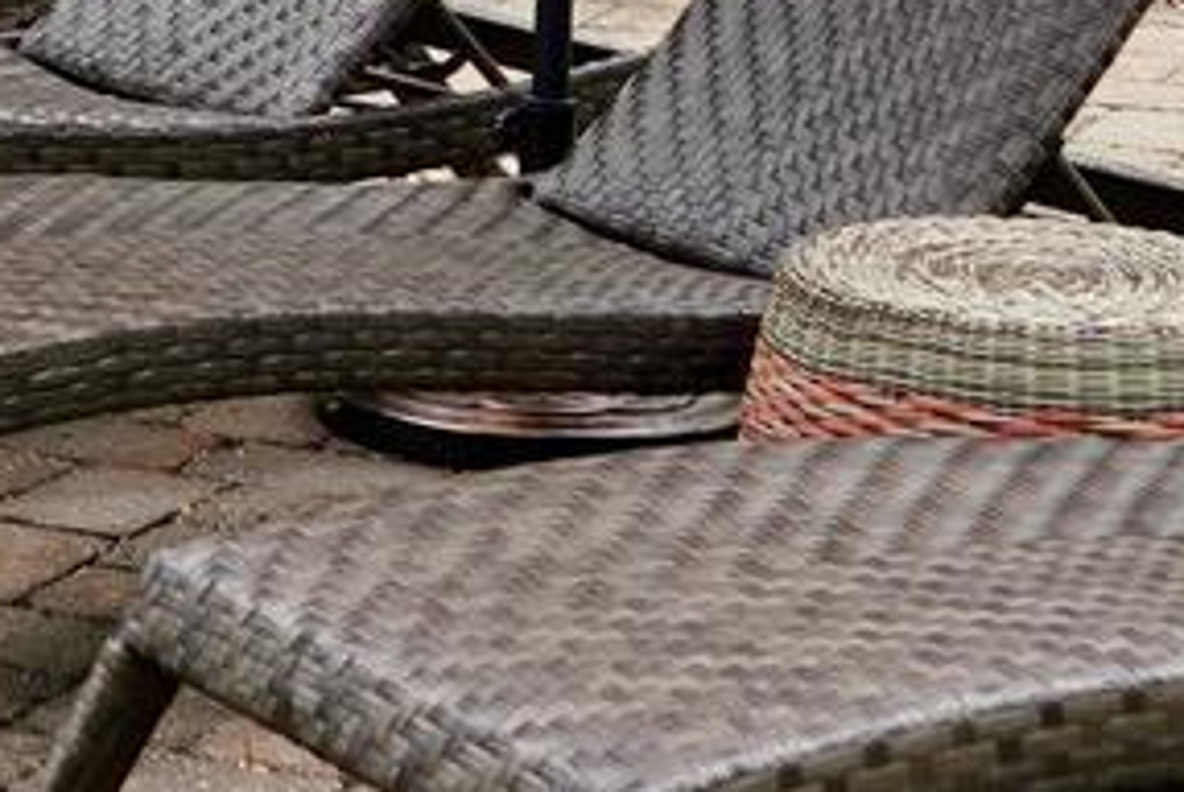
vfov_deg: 7.5
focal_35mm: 171
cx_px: -549
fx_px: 5630
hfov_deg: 11.5
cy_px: -1136
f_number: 5
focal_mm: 24
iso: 100
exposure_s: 1/80
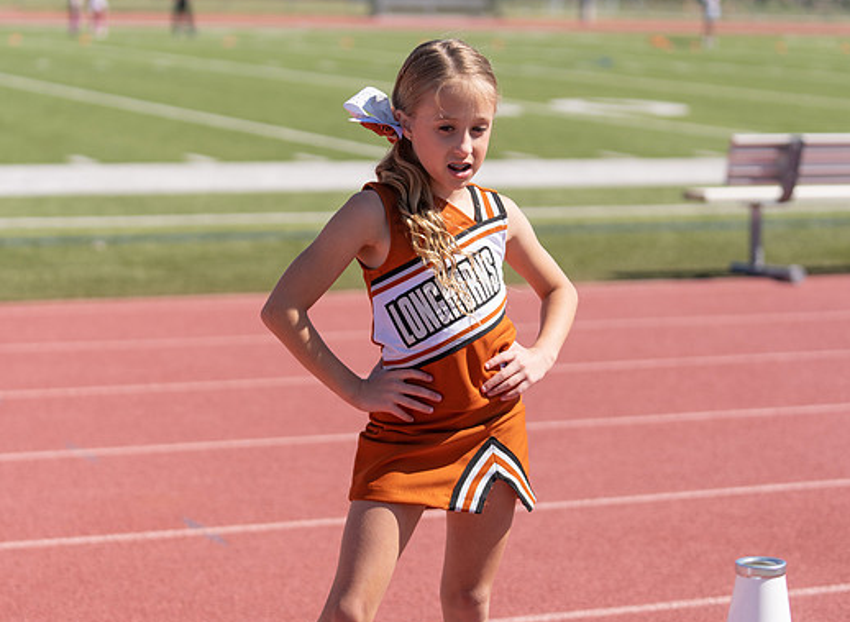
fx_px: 2288
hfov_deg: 21.0
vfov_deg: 15.5
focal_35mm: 94
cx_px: 377
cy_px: 266
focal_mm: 70
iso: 100
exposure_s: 1/2000
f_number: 2.8
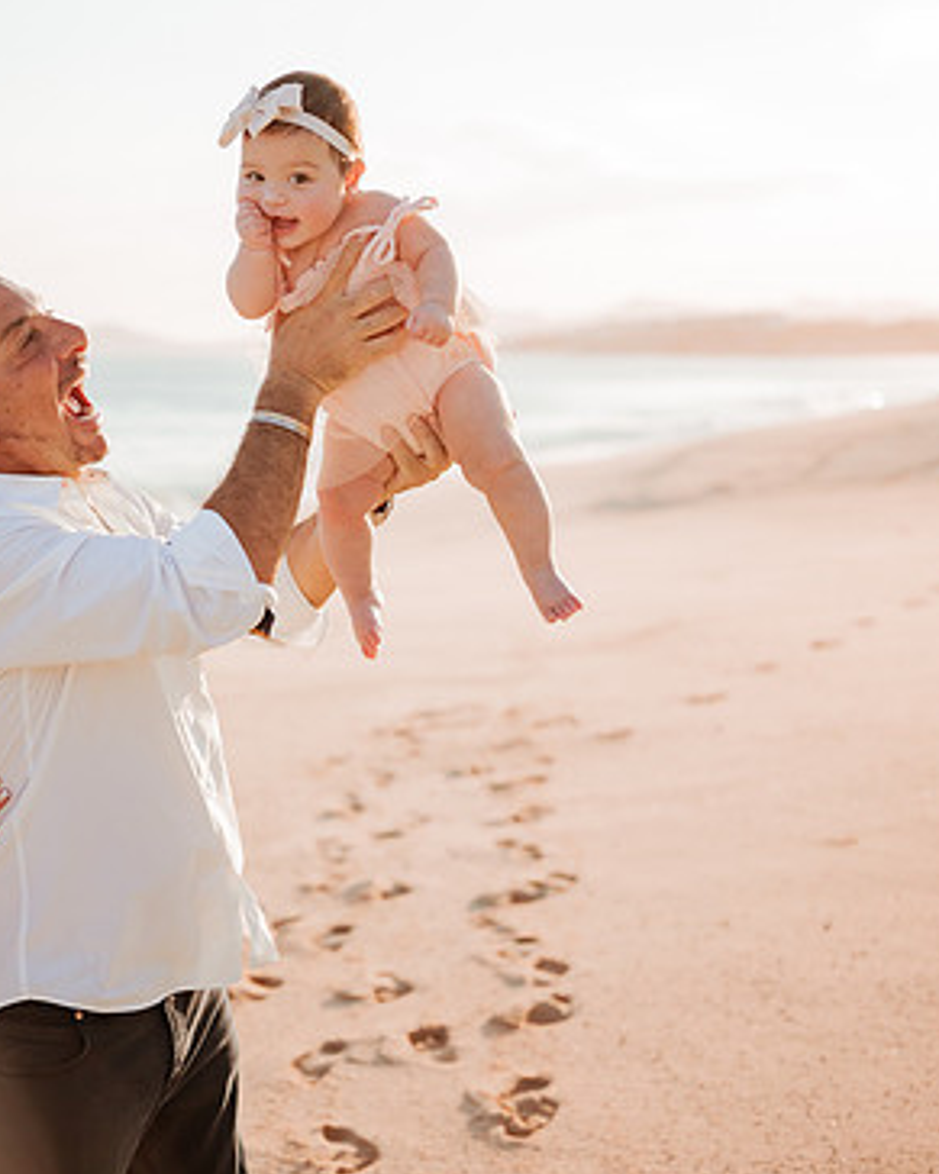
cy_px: 534
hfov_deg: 26.4
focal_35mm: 57
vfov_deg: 33.0
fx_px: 1981
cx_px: 272
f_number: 1.8
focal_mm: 35
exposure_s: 1/3200
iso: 100
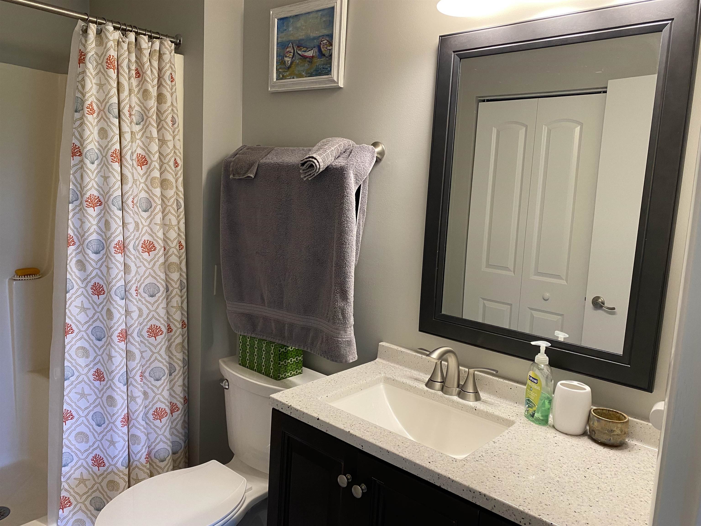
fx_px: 527
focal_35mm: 26
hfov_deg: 67.3
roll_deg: -4.1
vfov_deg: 53.1
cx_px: 350
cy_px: 263
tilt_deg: -8.5
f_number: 1.8
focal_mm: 4.25
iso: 125
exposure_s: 1/60
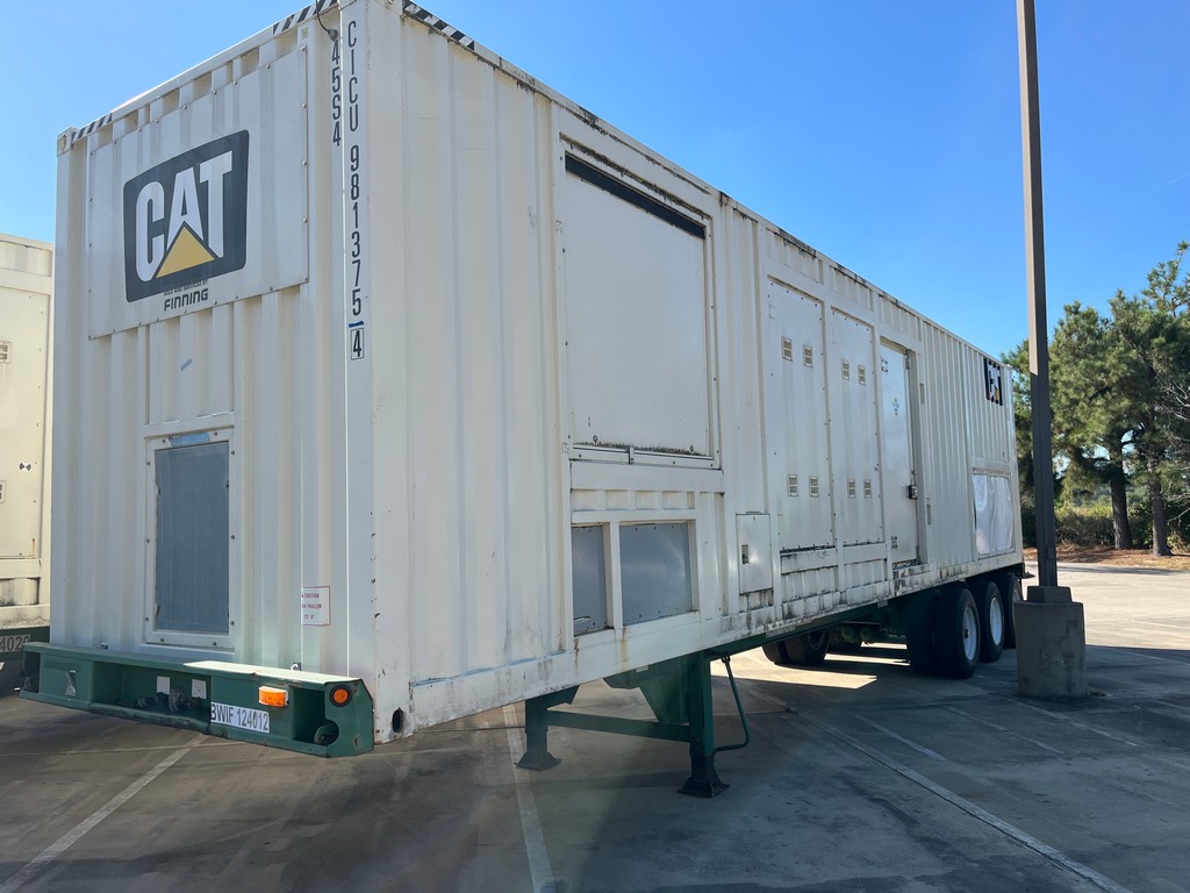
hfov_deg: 67.3
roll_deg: +1.4
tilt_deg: +3.2
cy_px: 446
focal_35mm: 26
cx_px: 595
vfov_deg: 53.1
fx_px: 894
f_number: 1.6
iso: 50
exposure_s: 1/1862
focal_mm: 5.1
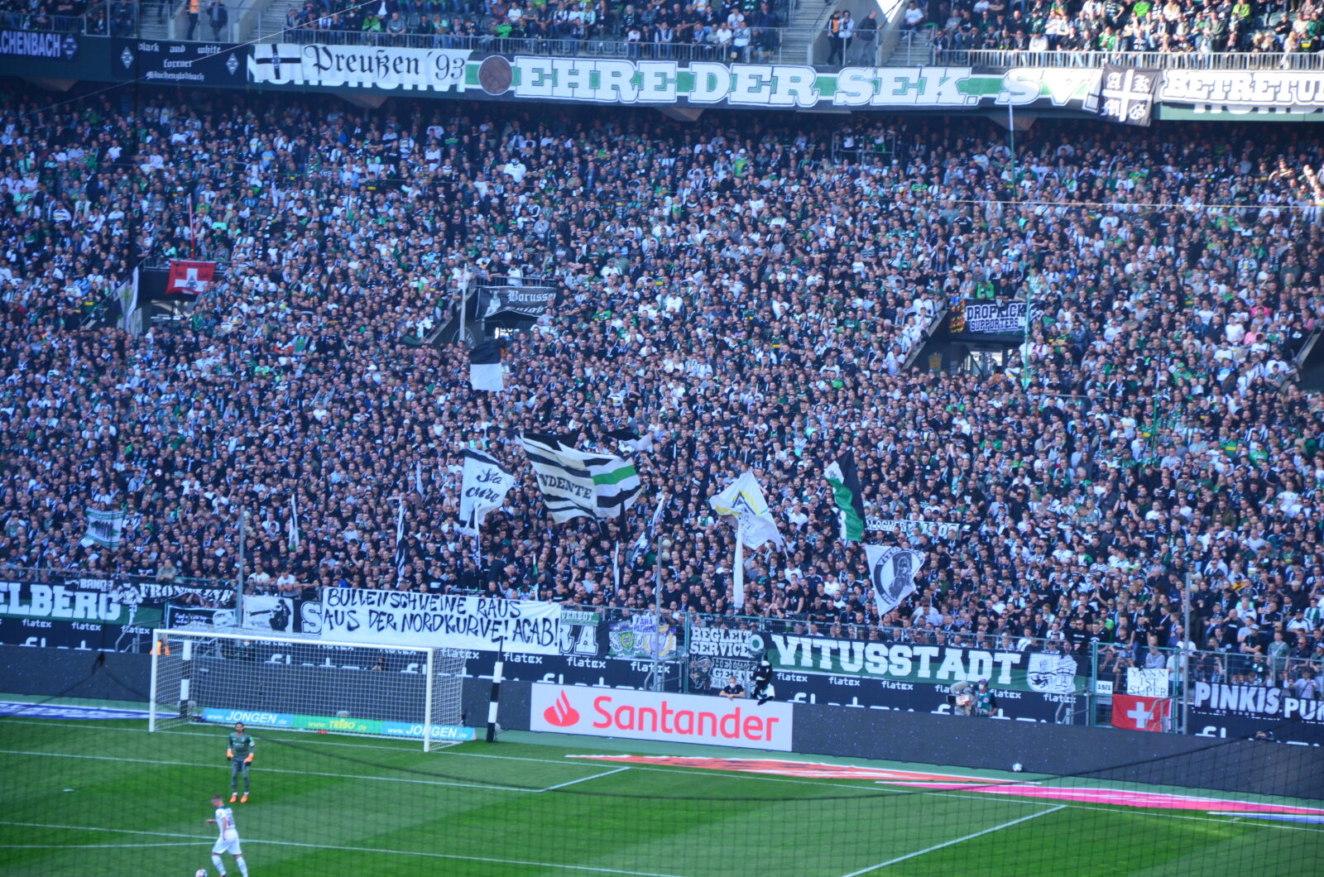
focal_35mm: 158
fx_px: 5781
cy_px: 438
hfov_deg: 13.1
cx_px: 662
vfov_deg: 8.7
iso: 720
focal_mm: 105
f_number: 5.6
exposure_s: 1/250
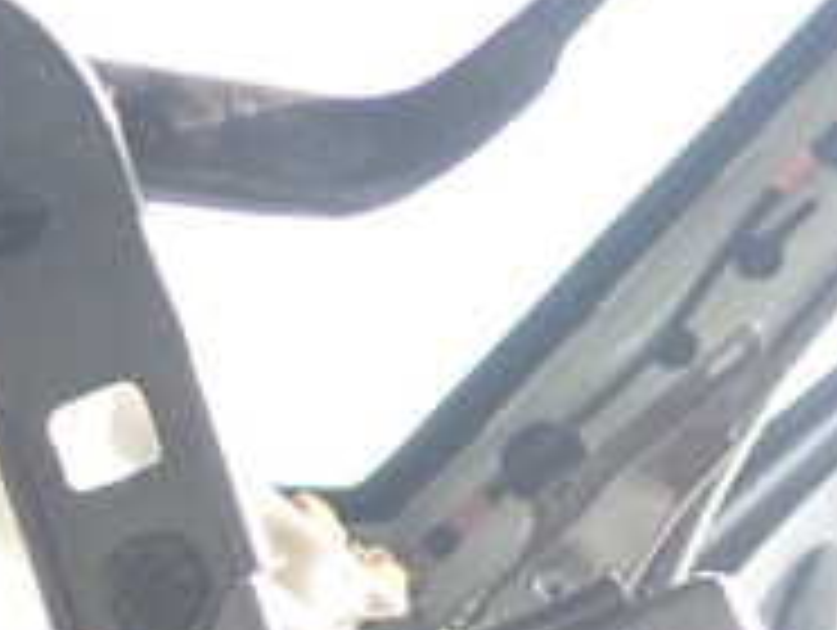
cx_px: -446
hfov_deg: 15.5
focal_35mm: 116
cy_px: 846
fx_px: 2808
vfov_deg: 12.4
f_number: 2.5
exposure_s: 1/200
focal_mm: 6.37
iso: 100
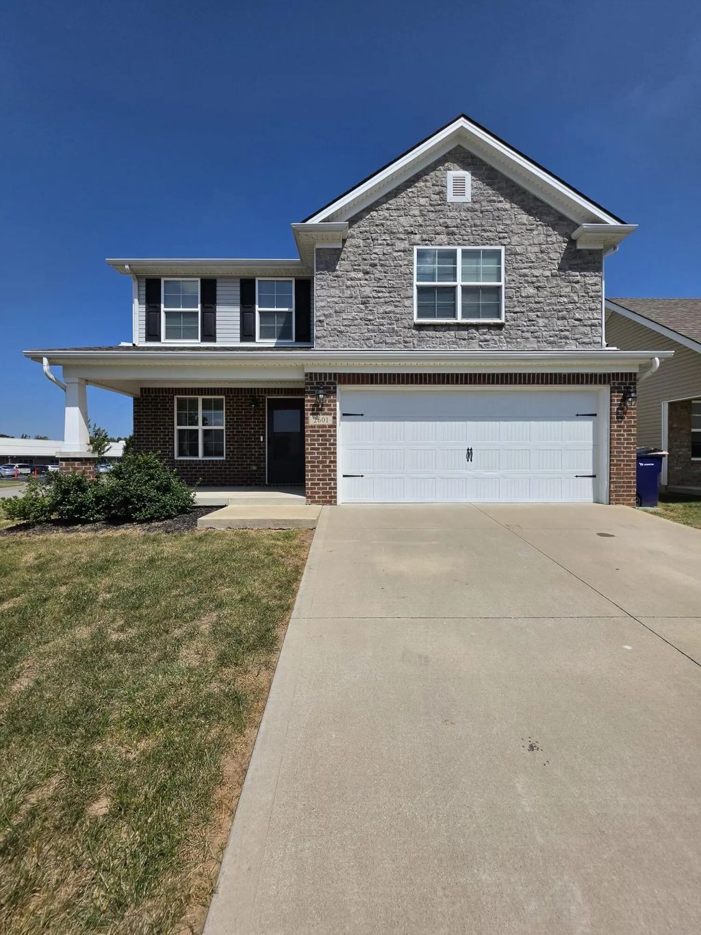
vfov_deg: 106.2
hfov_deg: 89.9
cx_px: 350
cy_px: 468
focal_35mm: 13
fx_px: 351
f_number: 1.9
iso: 32
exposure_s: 1/3220
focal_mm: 2.2
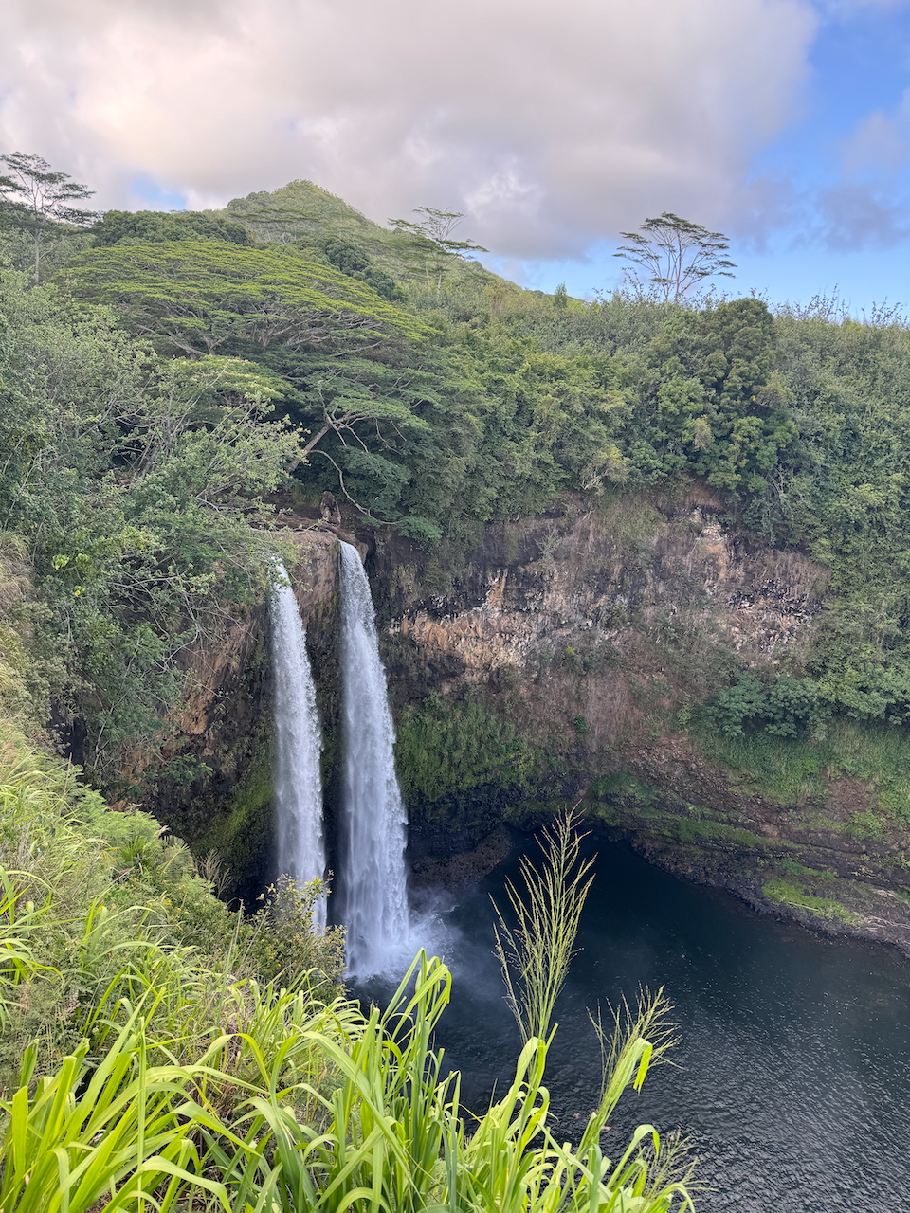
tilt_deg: -14.2
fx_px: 841
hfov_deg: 56.8
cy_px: 606
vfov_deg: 71.6
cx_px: 455
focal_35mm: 24
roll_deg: -8.9
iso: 80
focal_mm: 6.76
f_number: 1.78
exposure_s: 1/510
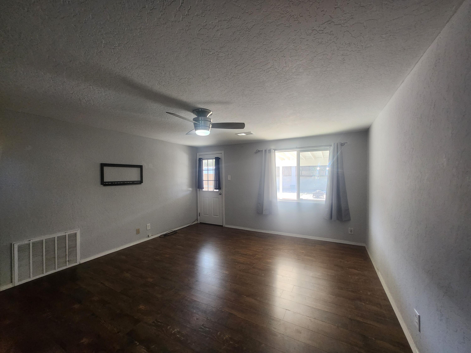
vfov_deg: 89.9
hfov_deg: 106.2
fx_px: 177
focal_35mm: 13
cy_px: 176
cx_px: 236
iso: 160
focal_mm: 1.74
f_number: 2.2
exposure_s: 1/60
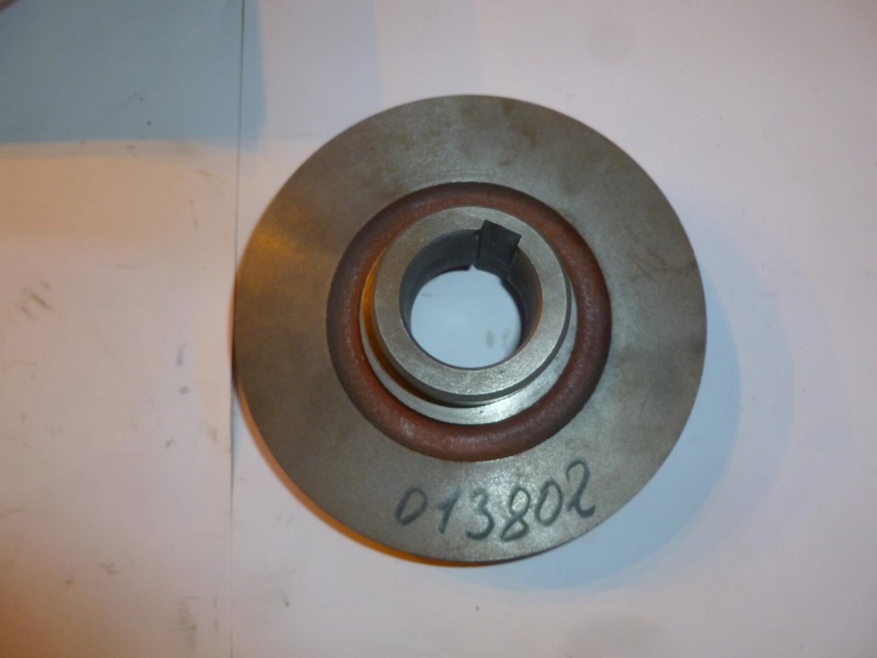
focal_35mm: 28
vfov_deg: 49.7
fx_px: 709
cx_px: 438
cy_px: 329
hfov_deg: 63.4
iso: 160
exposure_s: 1/30
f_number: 3.3
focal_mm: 5
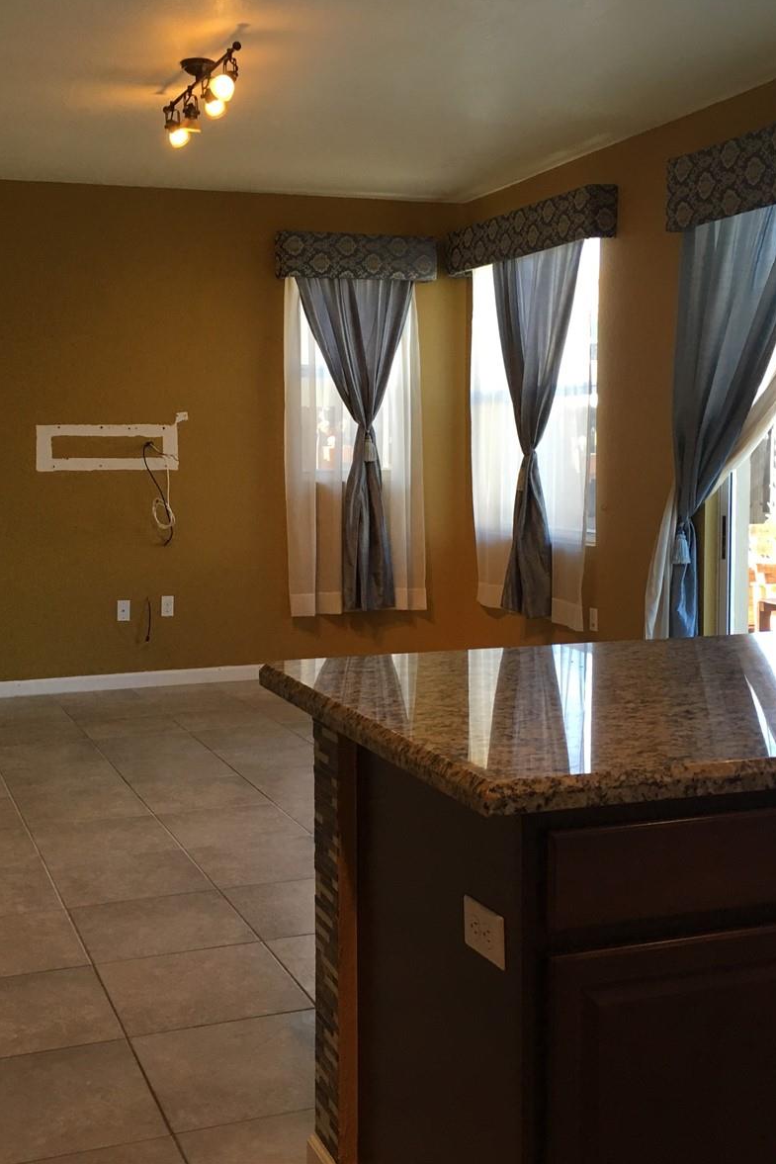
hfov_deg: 32.6
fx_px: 1325
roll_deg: +0.2
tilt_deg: -3.7
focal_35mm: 41
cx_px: 314
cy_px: 572
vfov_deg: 47.4
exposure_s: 1/30
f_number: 2.2
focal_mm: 4.15
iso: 40
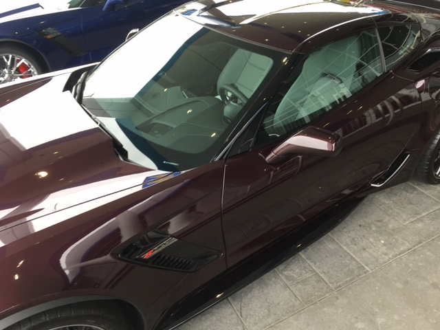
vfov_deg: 48.2
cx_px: 220
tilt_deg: -37.2
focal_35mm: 29
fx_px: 369
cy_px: 165
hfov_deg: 61.7
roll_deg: +1.8
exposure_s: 1/120
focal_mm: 4.15
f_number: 2.2
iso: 25
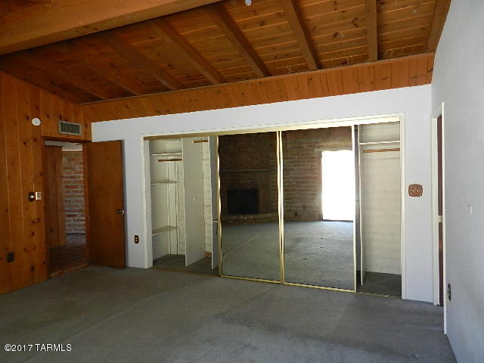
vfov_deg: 58.9
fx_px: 322
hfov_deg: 73.9
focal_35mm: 23
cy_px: 182
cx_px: 242
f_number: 3.4
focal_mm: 4
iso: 250
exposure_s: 1/30
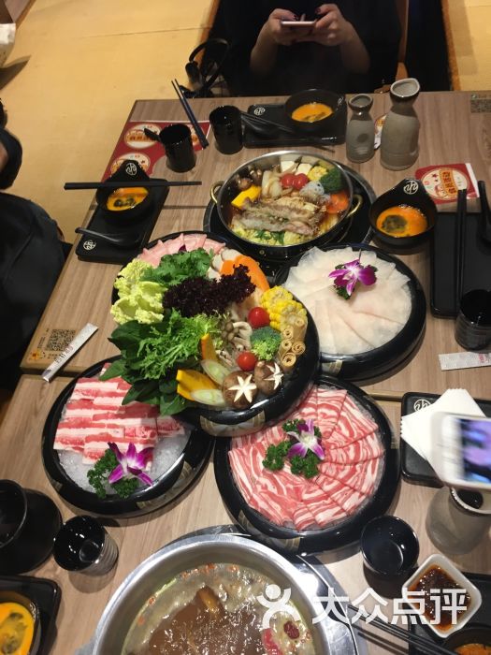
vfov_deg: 61.7
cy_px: 328
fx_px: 548
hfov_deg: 48.2
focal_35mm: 29
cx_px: 246
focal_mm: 4.15
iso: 100
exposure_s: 1/33
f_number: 2.2
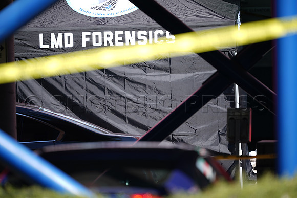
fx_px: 4951
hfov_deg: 3.4
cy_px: 99
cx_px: 148
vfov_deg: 2.3
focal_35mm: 600
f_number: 4
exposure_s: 1/250
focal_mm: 600
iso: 80
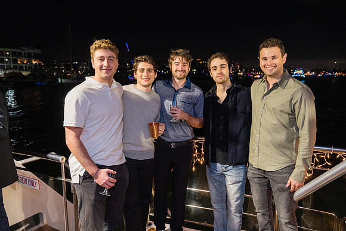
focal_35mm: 27
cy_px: 116
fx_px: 261
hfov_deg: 67.0
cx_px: 173
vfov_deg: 47.6
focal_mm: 27.2
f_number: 2.8
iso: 3200
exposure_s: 1/125
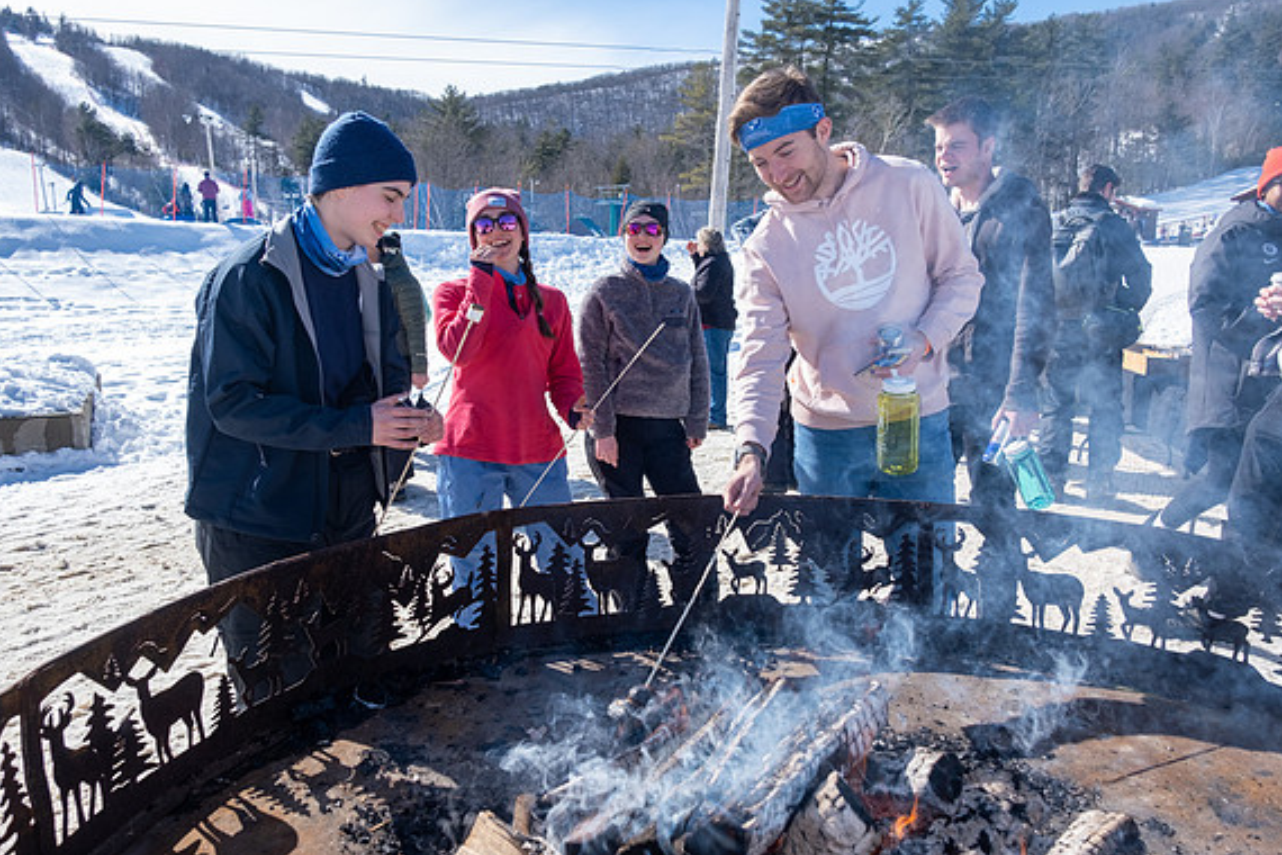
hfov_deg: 67.4
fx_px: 961
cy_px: 455
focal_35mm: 27
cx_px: 636
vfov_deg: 47.9
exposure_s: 1/1000
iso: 320
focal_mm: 16
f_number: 5
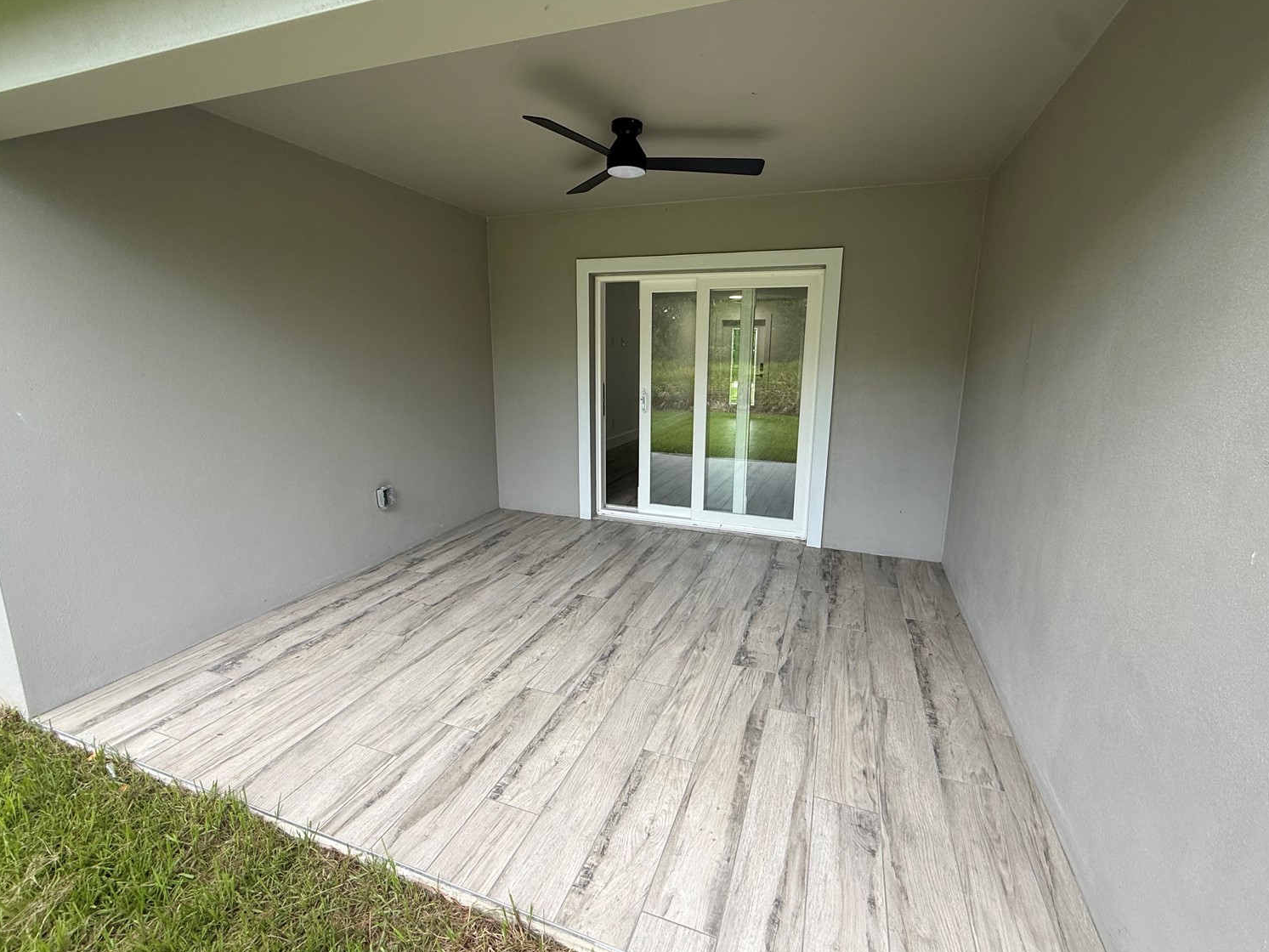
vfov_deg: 81.7
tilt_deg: -10.7
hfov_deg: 98.1
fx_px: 550
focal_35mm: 15
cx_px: 662
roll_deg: -1.4
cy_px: 460
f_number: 2.2
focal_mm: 2.22
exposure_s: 1/99
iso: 50
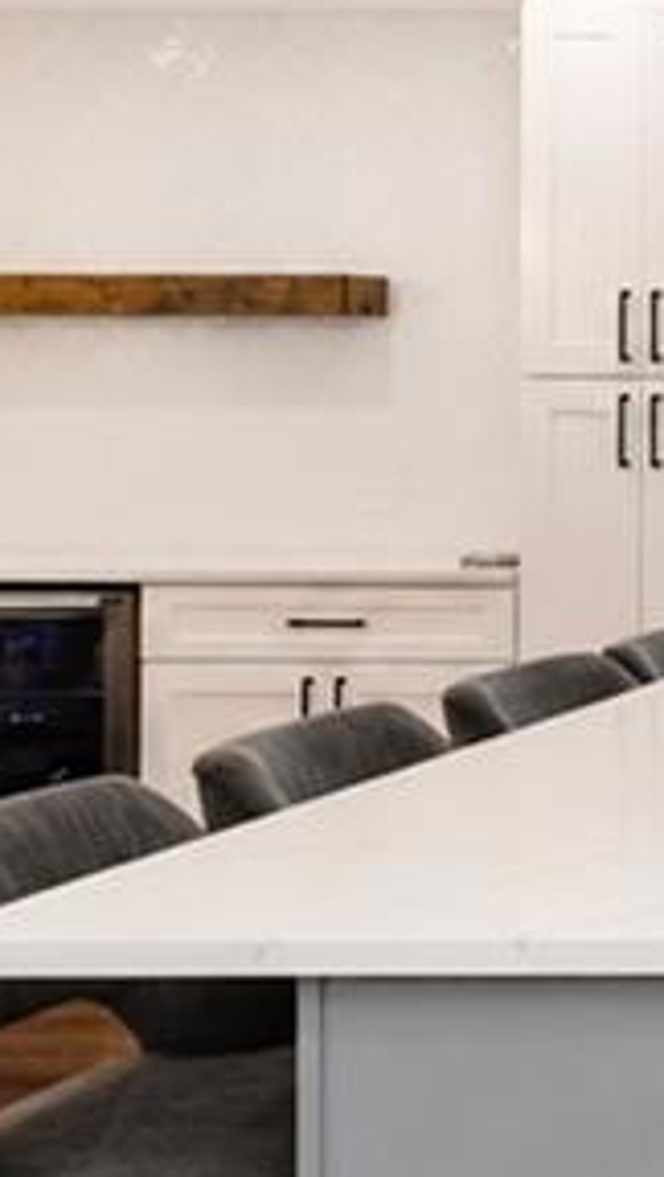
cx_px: 1537
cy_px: 427
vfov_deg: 36.9
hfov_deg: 14.8
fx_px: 1748
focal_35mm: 56
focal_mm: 10
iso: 2000
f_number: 9
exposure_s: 1/80
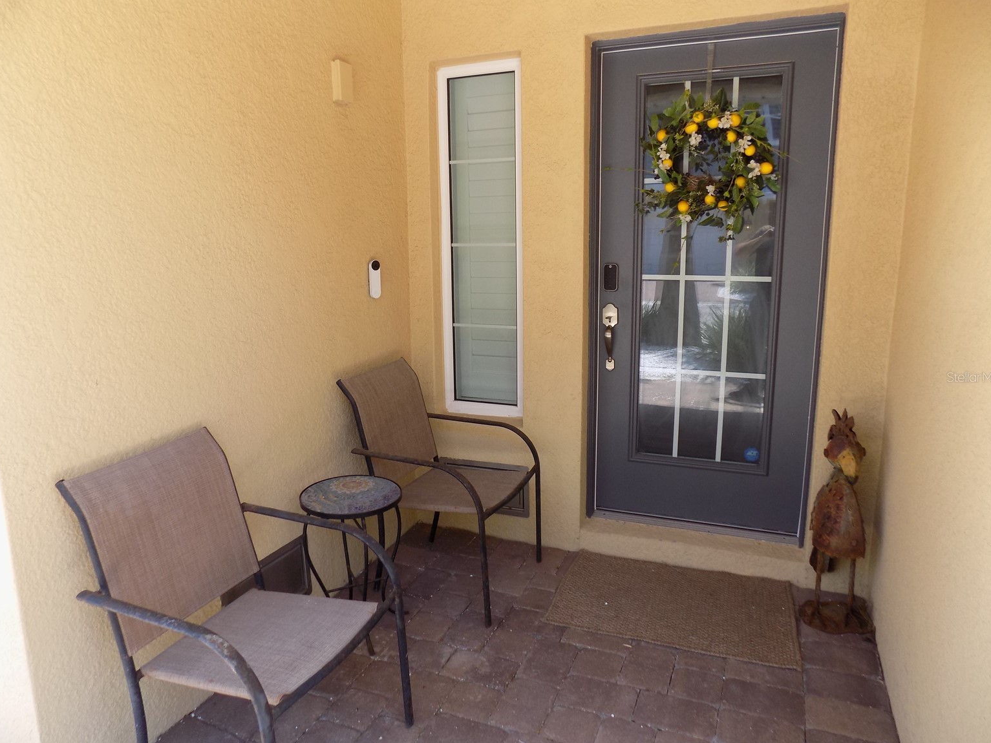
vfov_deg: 56.8
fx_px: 687
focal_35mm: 24
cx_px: 491
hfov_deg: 71.6
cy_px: 377
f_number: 3.1
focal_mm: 4
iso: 80
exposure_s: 1/125
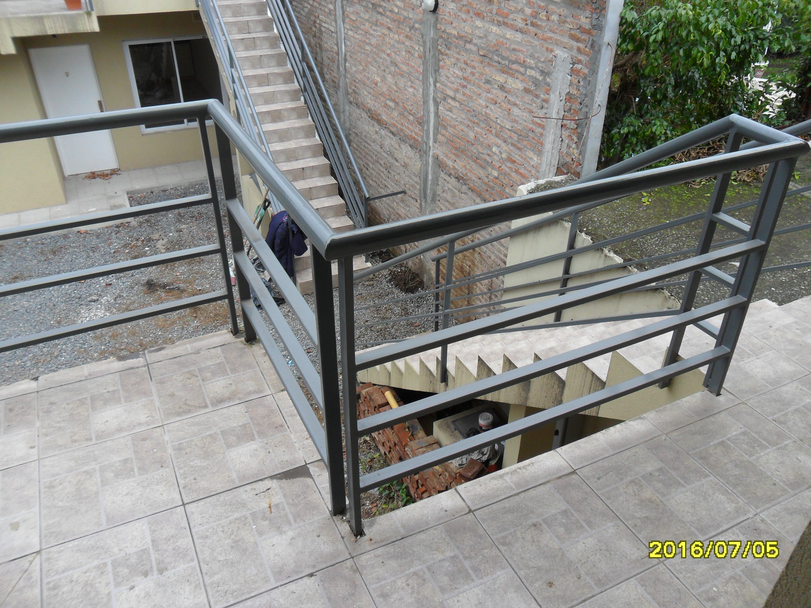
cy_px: 304
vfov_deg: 51.4
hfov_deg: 65.3
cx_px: 406
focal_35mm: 27
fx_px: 633
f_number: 3.5
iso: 100
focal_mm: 4.9
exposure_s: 1/125
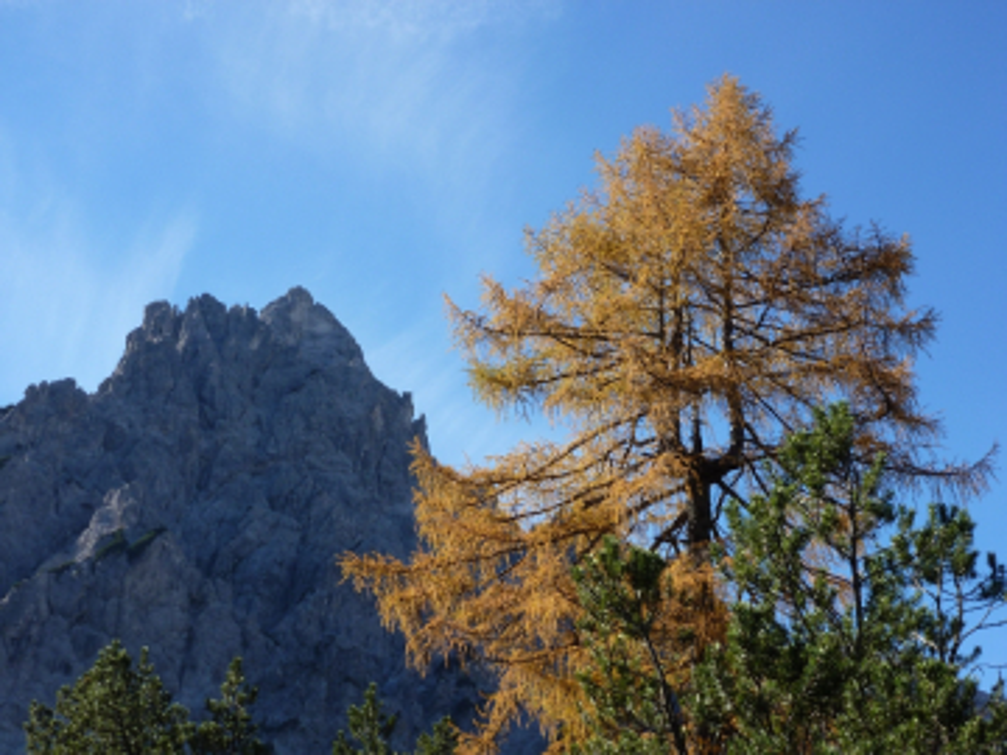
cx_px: 504
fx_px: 1891
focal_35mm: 65
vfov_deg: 22.6
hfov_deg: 29.8
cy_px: 378
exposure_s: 1/320
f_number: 4.6
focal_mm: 11.7
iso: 100
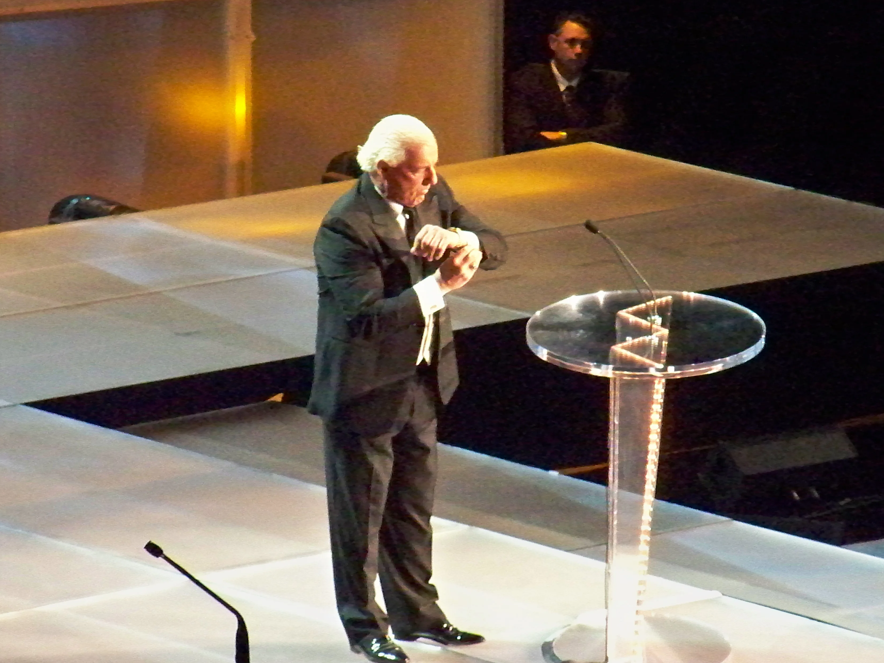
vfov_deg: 3.4
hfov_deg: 4.6
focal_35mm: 435
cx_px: 463
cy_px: 339
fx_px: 11109
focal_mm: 70.2
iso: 3200
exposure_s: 1/160
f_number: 4.8
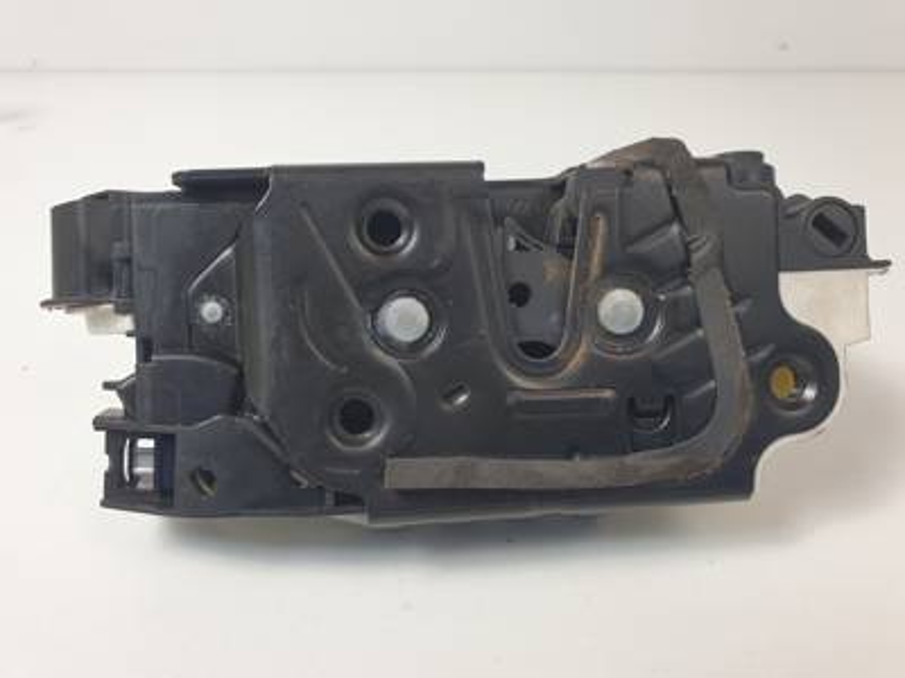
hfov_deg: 67.3
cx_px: 452
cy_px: 339
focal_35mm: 26
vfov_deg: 53.1
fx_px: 680
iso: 50
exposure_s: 1/100
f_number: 2.4
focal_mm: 4.3
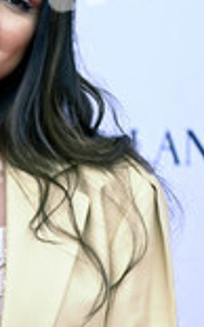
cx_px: -44
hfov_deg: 5.3
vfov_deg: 8.4
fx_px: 2213
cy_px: 278
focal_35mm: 249
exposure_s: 1/1000
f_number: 2.8
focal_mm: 95
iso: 1000
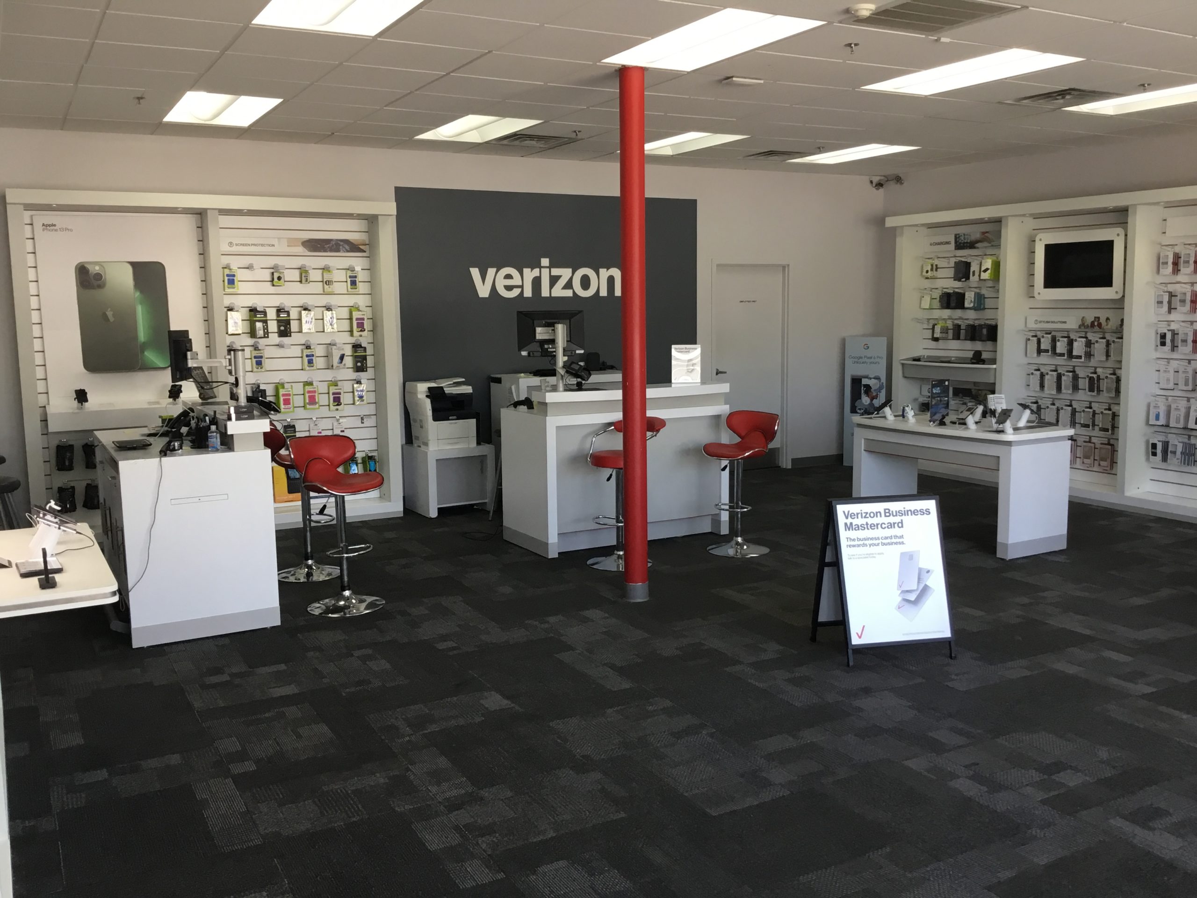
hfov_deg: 58.4
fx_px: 1072
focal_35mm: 31
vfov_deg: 45.4
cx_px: 598
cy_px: 449
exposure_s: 1/33
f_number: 2.4
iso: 25
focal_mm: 3.3
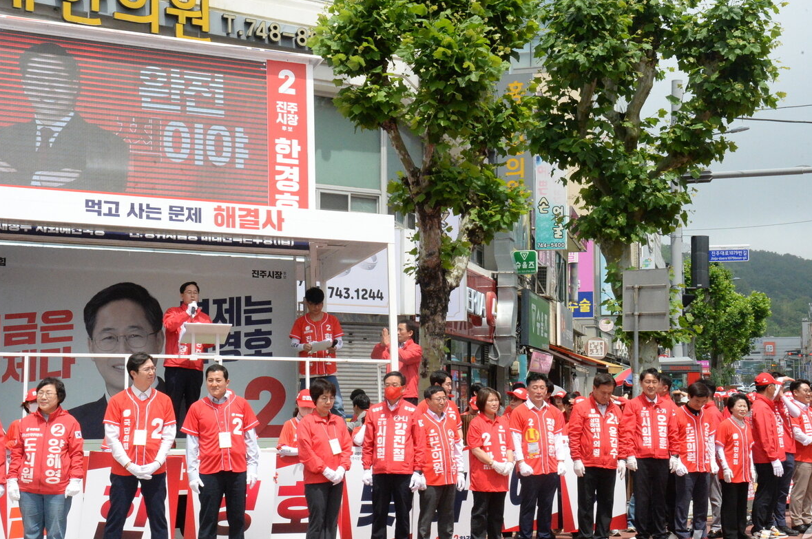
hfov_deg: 35.1
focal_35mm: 57
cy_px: 285
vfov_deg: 23.7
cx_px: 408
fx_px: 1284
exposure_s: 1/3200
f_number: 22
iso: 8000
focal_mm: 48
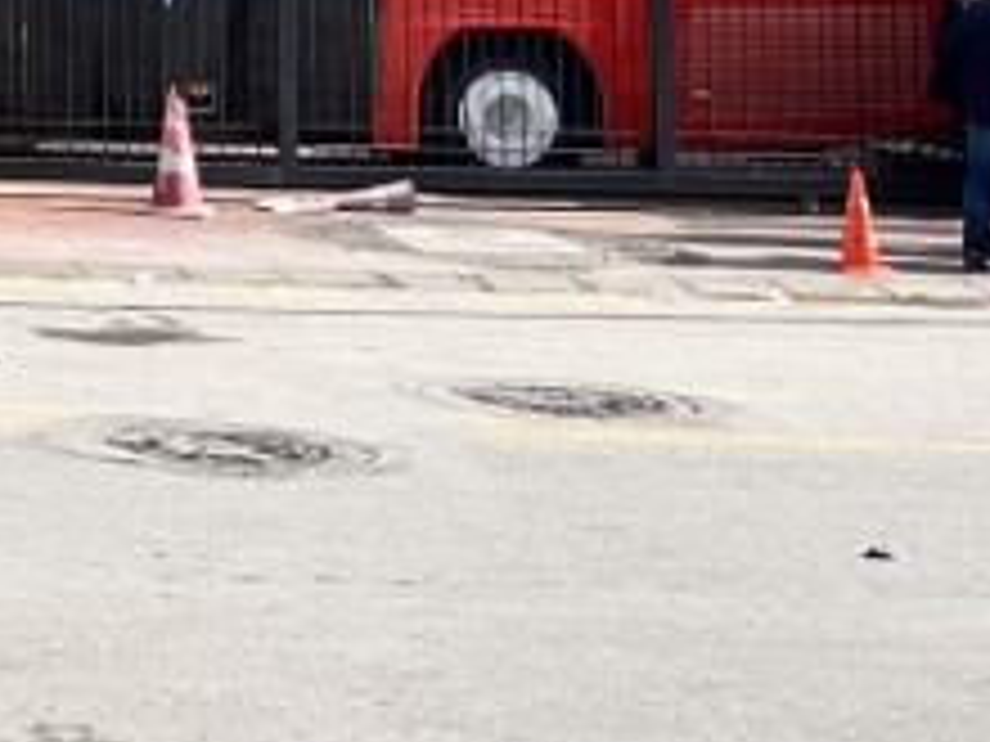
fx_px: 3117
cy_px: -506
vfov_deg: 12.6
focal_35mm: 109
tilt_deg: +5.2
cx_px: -522
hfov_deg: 16.4
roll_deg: -1.4
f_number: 1.5
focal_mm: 5.7
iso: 50
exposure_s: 1/1395
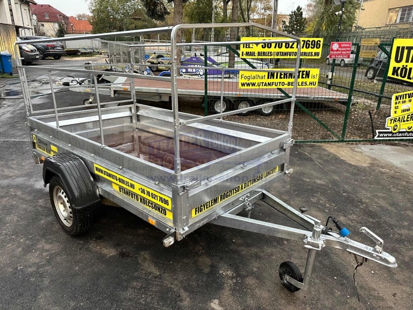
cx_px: 206
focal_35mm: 24
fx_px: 286
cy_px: 155
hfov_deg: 71.6
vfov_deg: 56.8
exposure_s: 1/50
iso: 250
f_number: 1.78
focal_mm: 6.86
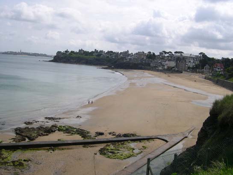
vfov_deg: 37.7
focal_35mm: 38
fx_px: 256
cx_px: 116
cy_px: 88
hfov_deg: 49.0
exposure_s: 1/306
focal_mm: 8
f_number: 7.6
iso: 100
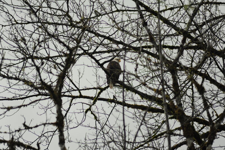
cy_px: 75
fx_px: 1873
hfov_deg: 6.9
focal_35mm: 300
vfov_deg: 4.6
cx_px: 112
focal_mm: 300
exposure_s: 1/500
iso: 320
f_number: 5.6
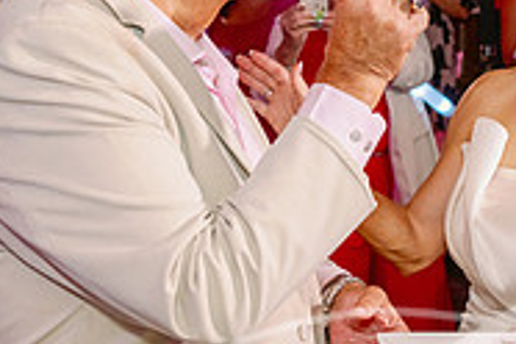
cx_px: 485
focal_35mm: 75
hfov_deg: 25.9
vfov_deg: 18.1
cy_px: 104
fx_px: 1075
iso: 2000
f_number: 3.5
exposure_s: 1/125
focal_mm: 24
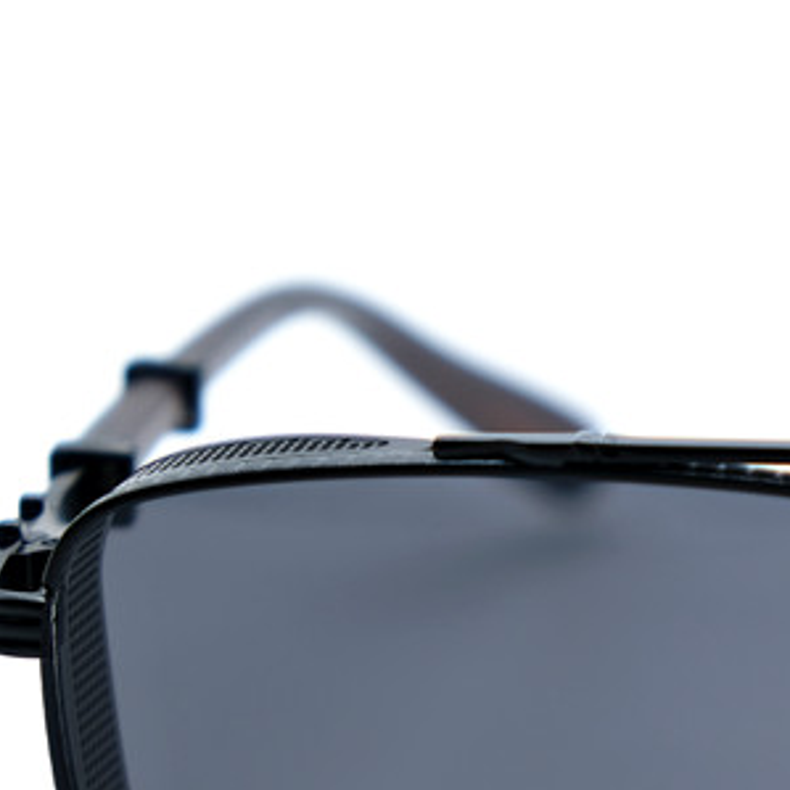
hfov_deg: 7.3
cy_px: 679
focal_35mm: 236
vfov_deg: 7.4
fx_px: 6094
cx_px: 1086
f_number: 5
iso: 160
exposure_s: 1/140
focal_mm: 55
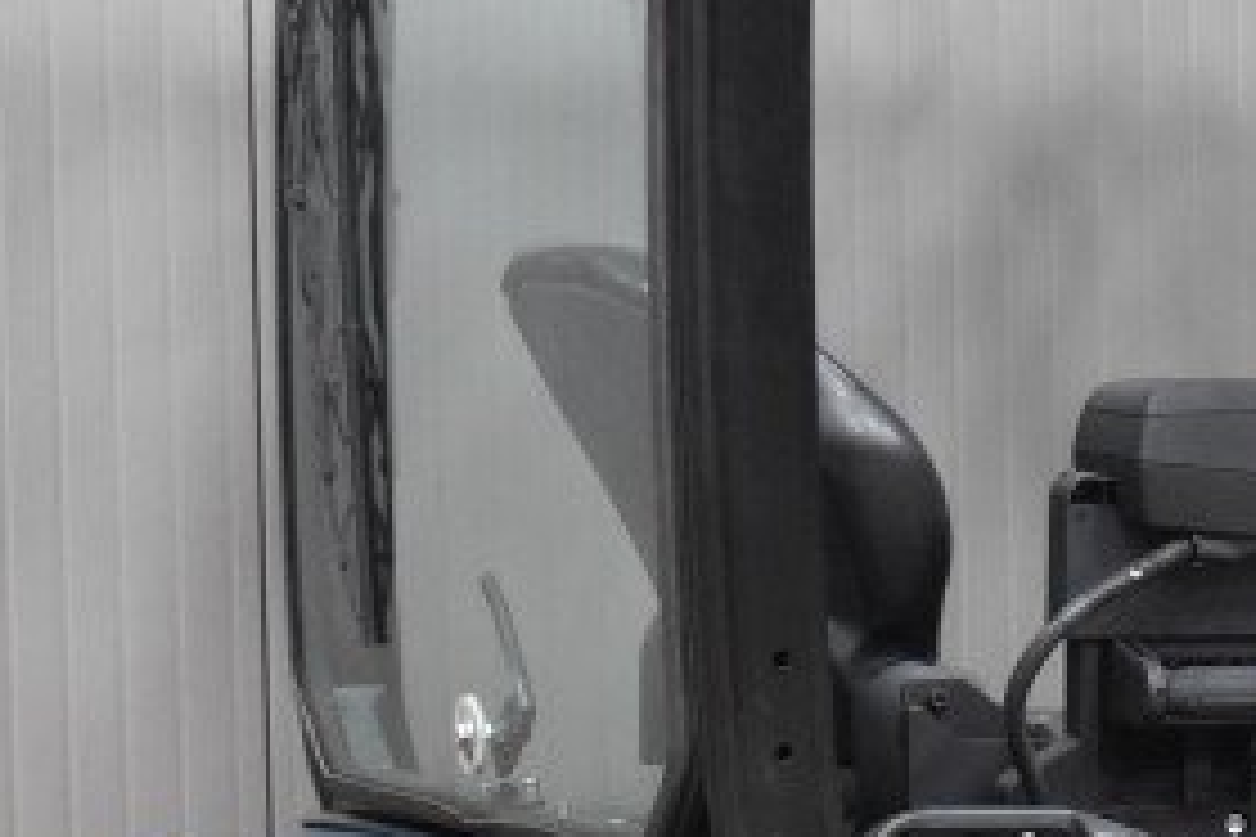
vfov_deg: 8.8
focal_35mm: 155
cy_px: 792
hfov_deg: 13.0
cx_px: 1355
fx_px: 5407
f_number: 4.5
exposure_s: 1/30
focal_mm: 24
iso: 1600
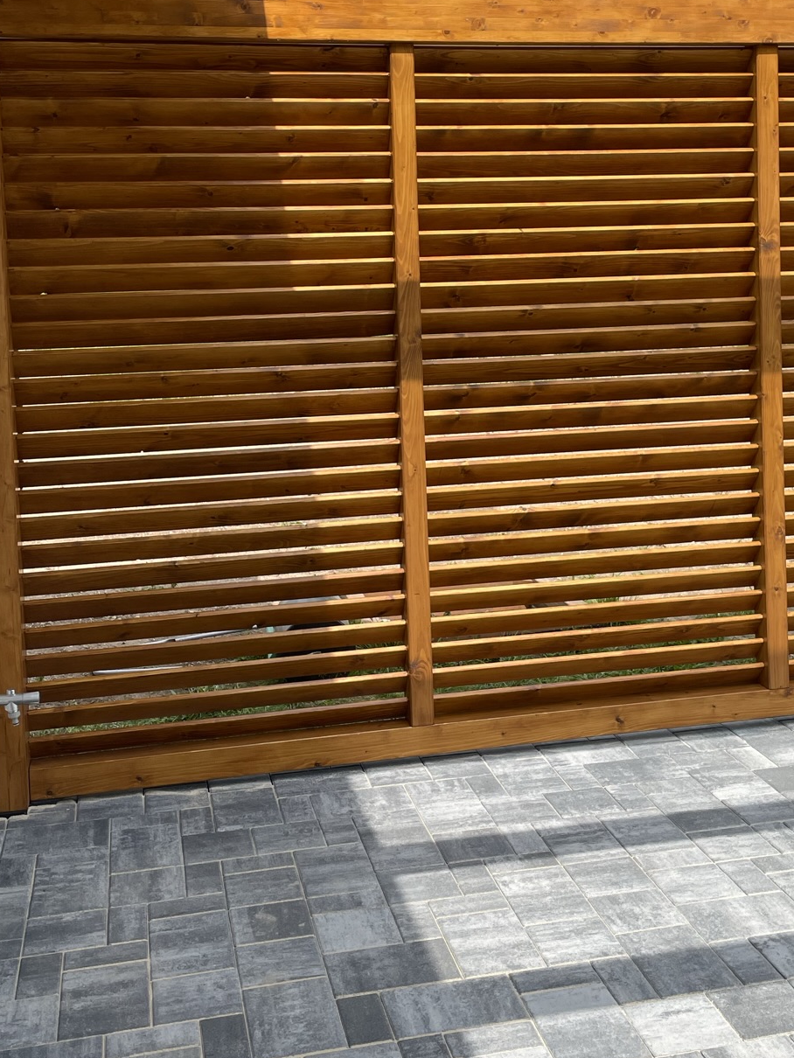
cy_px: 351
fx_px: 1345
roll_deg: +1.3
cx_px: 451
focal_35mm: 44
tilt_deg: -2.2
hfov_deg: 32.8
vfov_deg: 42.4
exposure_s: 1/2132
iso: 32
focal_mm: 4.2
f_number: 1.6
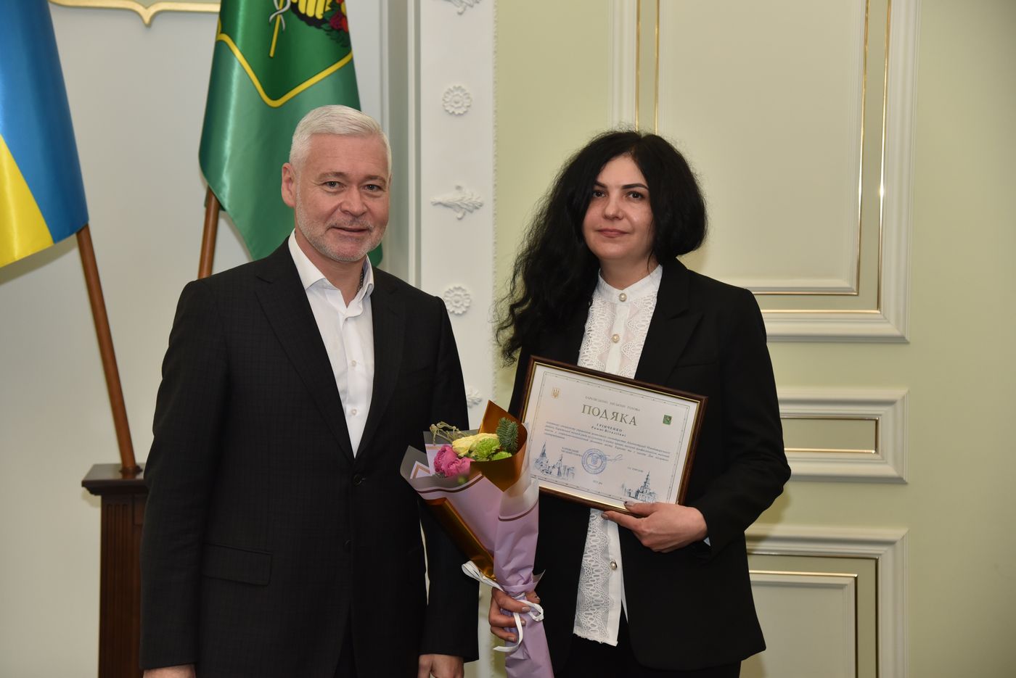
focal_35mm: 66
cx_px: 508
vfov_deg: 20.6
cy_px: 339
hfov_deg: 30.5
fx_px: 1864
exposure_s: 1/200
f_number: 4.5
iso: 800
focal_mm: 66
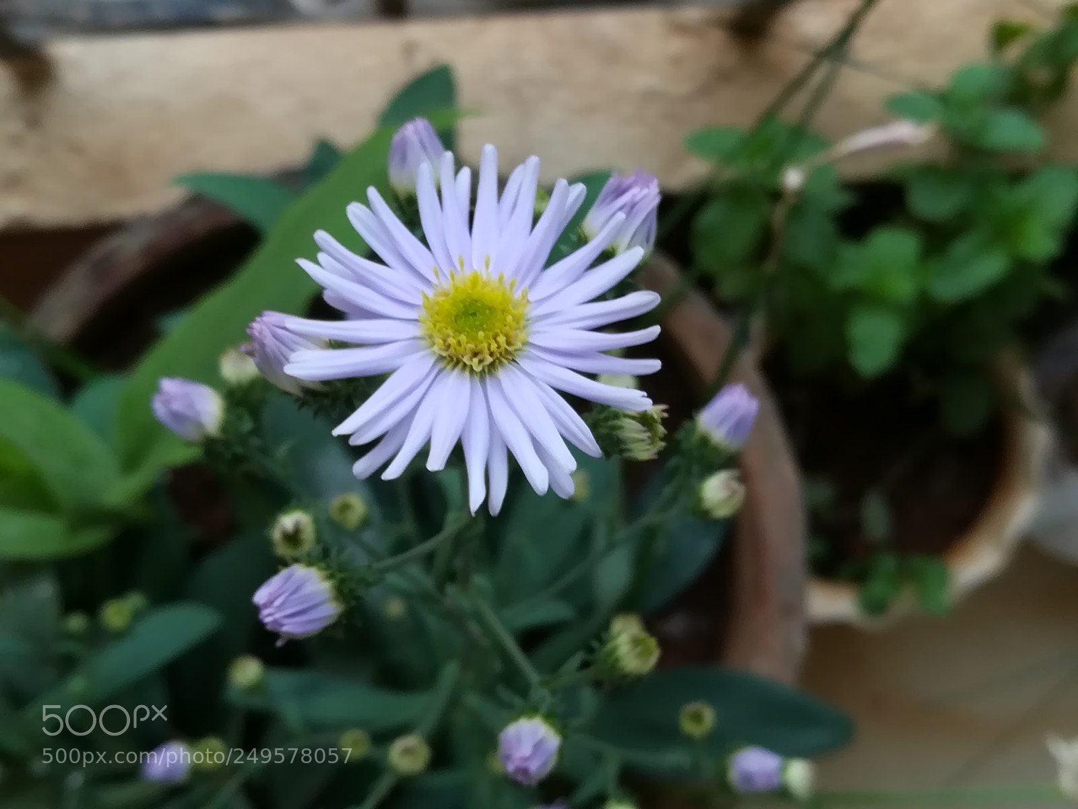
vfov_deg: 32.9
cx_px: 539
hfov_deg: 42.9
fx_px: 1370
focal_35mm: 44
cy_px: 404
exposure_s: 1/50
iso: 50
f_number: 2.2
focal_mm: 3.83
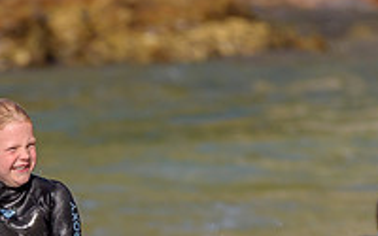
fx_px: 18646
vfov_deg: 0.7
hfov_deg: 1.2
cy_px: 364
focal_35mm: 1810
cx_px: 44
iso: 200
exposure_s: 1/2000
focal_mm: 500
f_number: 5.6
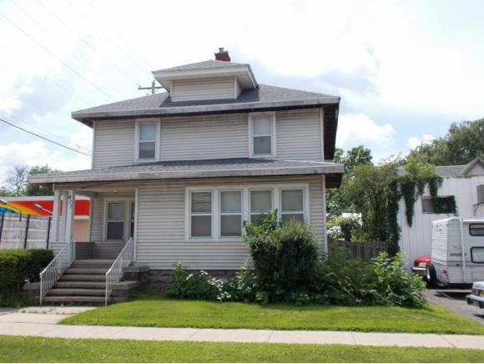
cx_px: 242
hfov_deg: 53.9
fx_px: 476
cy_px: 182
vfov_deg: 41.8
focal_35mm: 34
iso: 80
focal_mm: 6
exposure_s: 1/100
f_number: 9.2
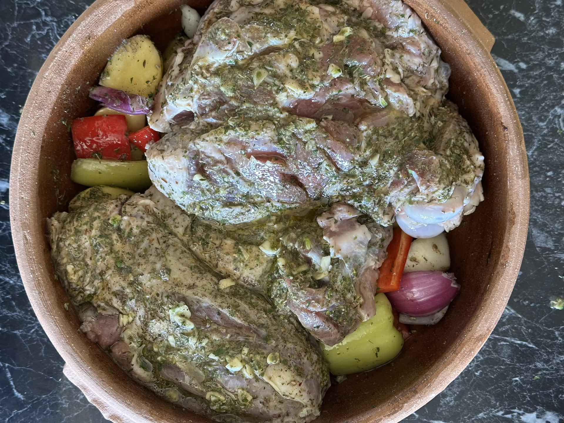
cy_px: 212
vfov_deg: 30.3
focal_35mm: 48
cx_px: 282
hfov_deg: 39.7
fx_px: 782
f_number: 1.78
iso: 250
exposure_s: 1/60
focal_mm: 6.86
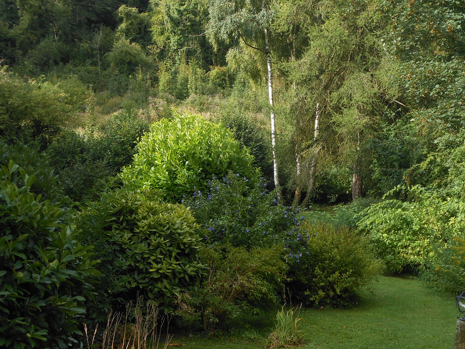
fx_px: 806
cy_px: 182
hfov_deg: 32.0
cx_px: 300
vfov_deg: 24.4
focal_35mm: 60
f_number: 3.6
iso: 80
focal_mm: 6.8
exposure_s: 1/250
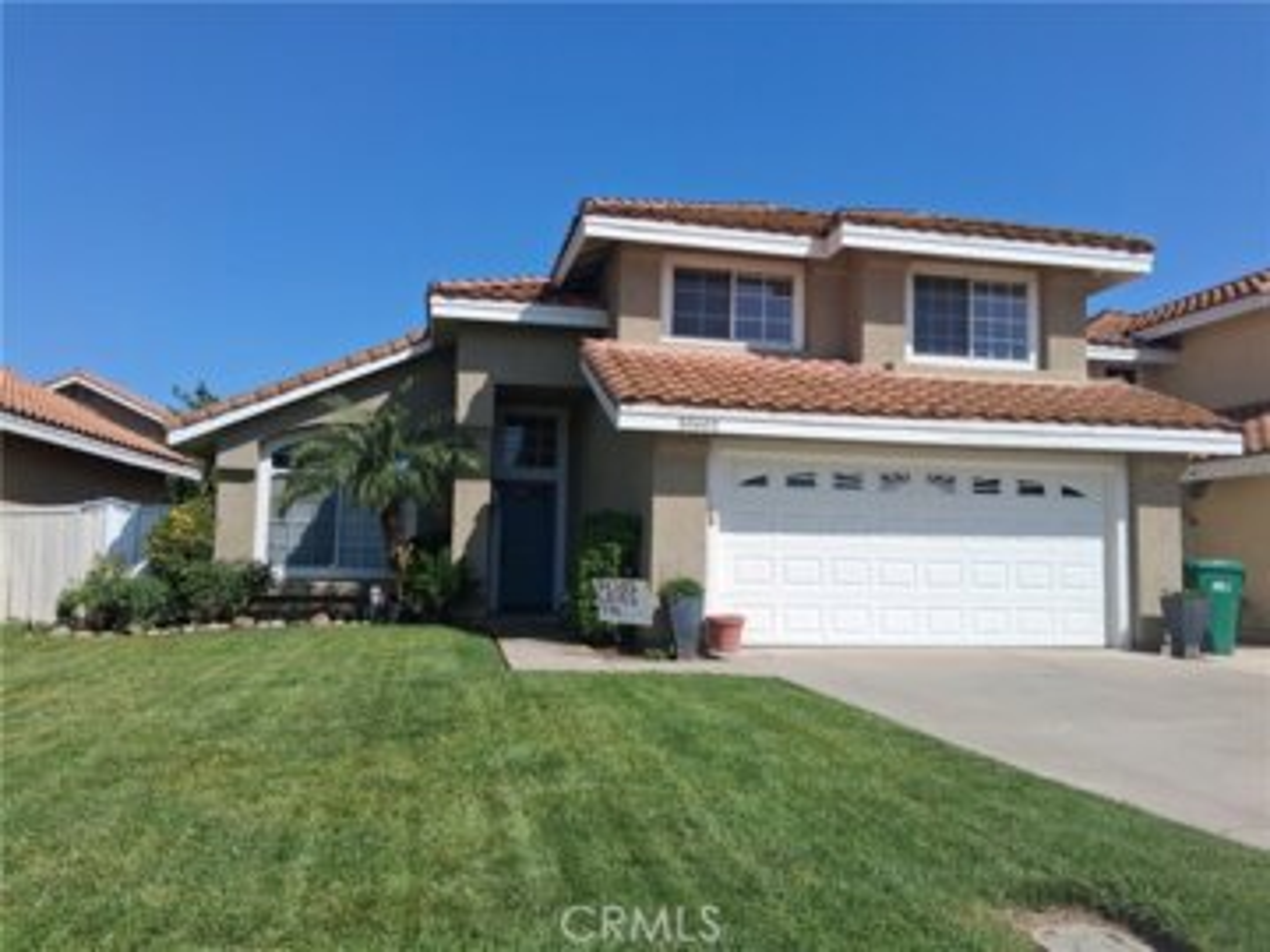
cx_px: 635
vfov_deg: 53.1
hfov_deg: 67.3
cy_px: 476
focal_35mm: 26
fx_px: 954
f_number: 1.8
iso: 25
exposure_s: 1/863
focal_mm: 3.98
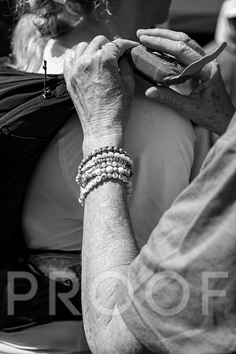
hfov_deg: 23.4
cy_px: 177
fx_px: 570
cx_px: 118
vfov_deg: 34.5
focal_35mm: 58
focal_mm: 58
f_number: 5.6
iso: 160
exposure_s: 1/640
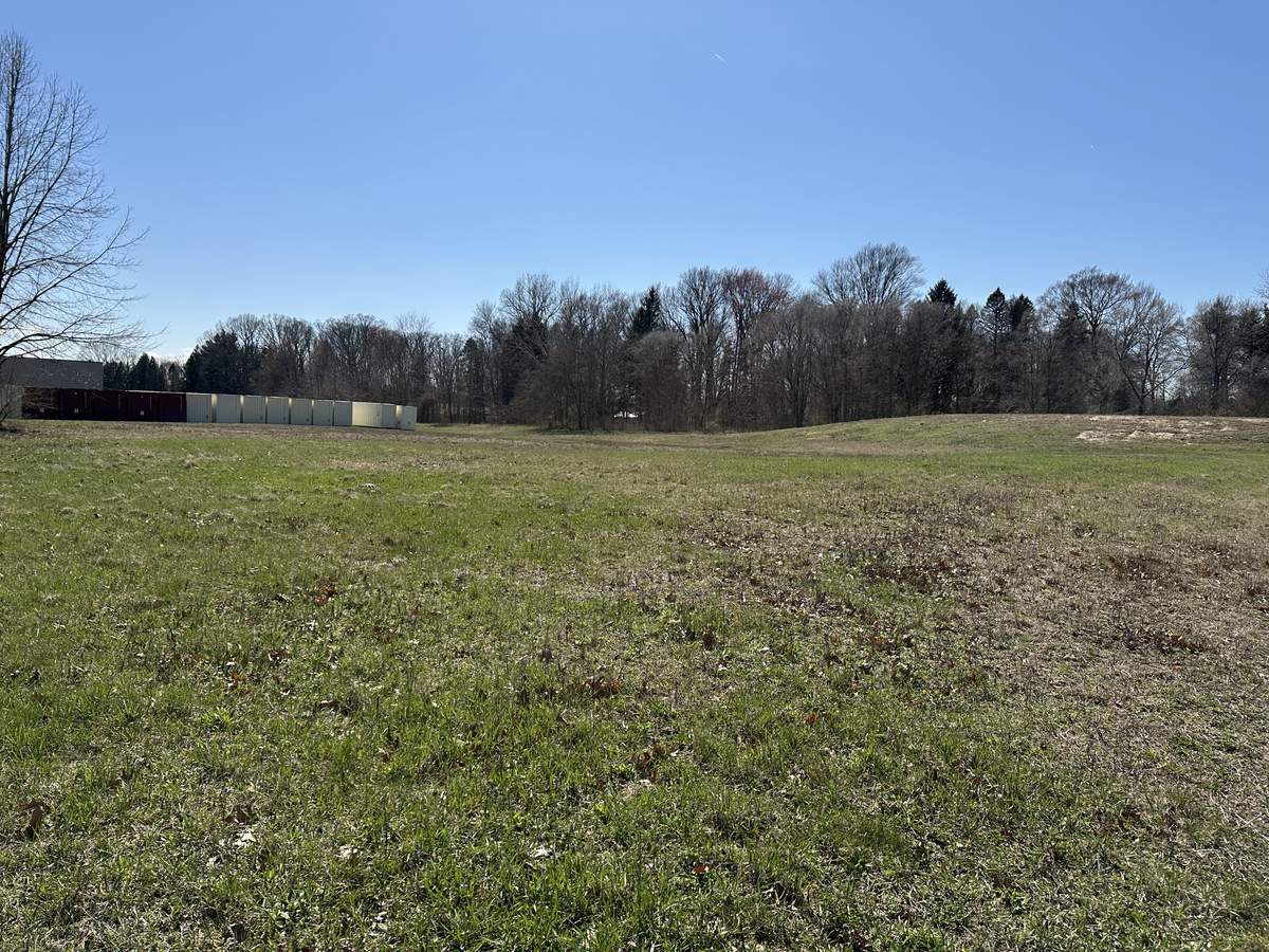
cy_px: 476
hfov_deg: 71.6
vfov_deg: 56.8
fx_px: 880
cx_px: 634
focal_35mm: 24
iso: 80
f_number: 1.78
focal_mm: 6.86
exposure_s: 1/6211
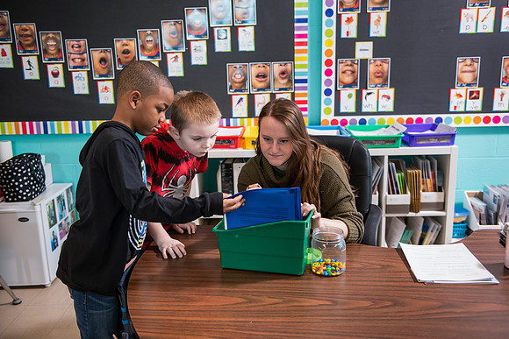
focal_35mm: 36
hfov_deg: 53.1
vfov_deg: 36.9
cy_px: 170
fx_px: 509
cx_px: 254
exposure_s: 1/160
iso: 800
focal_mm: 36
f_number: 3.2
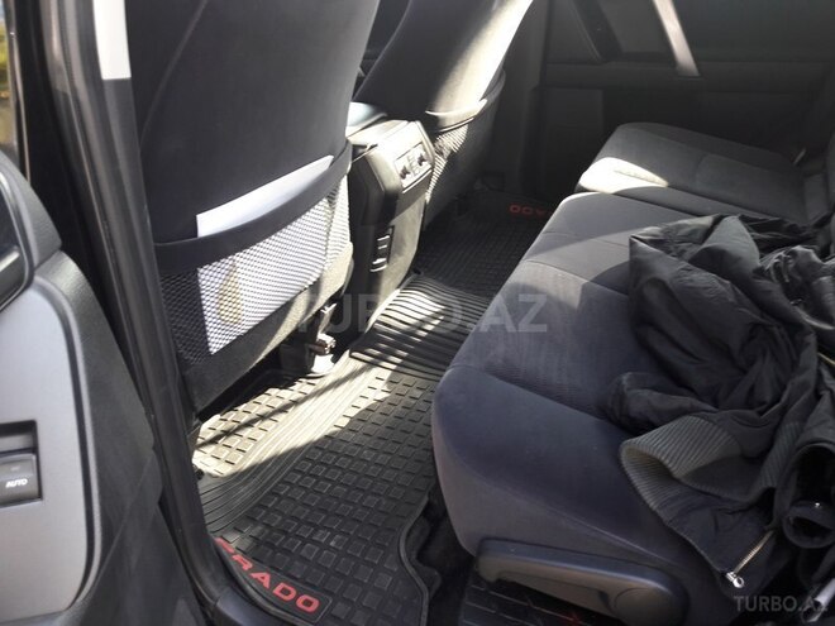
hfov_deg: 63.4
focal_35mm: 28
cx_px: 418
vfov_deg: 49.7
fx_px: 675
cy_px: 313
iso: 50
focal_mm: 3.7
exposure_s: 1/50
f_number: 1.9
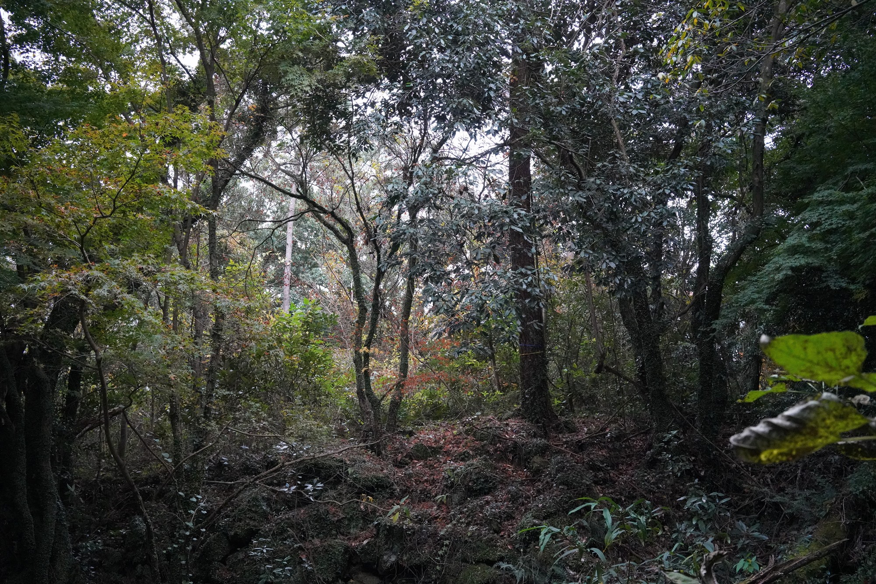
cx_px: 438
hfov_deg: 54.4
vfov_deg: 37.9
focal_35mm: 35
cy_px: 292
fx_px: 852
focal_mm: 35
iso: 12800
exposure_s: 1/100
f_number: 8
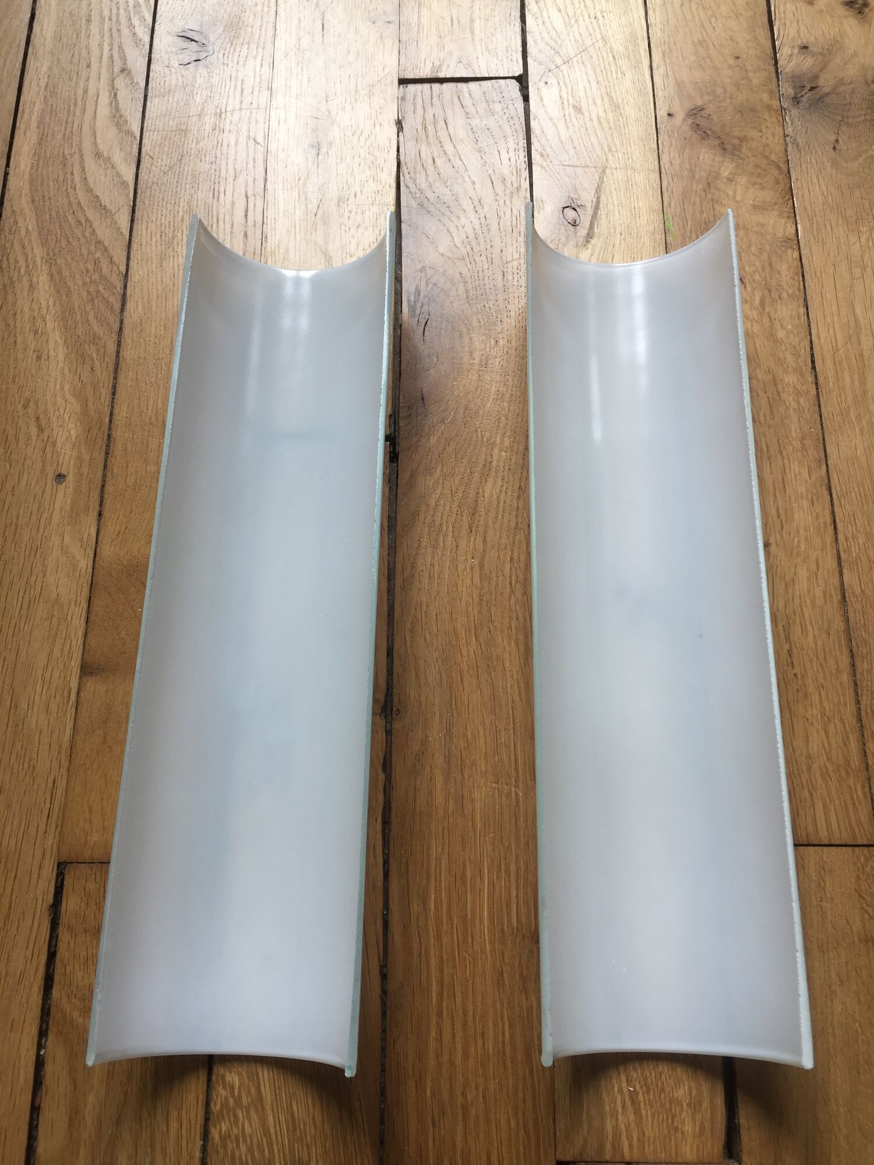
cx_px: 437
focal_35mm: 29
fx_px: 976
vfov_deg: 61.7
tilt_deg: -71.5
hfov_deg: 48.2
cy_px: 582
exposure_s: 1/100
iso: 32
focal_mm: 4.15
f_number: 2.2
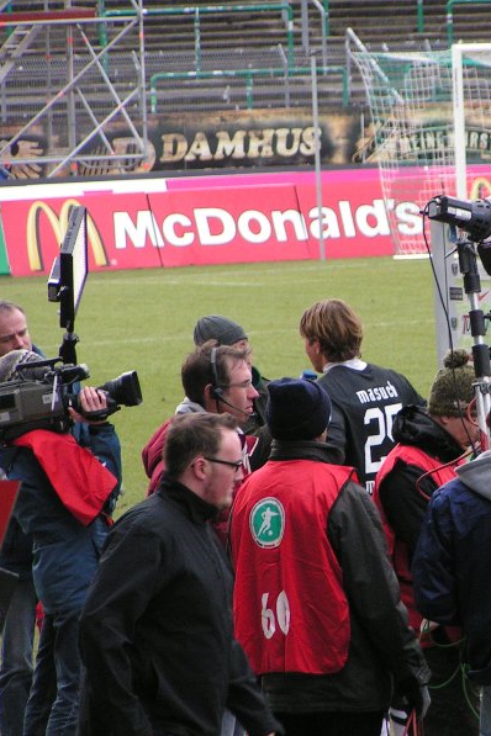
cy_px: 369
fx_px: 7385
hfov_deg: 3.8
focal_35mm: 361
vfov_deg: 5.7
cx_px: 421
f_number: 3.5
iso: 160
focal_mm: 39.6
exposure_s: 1/320
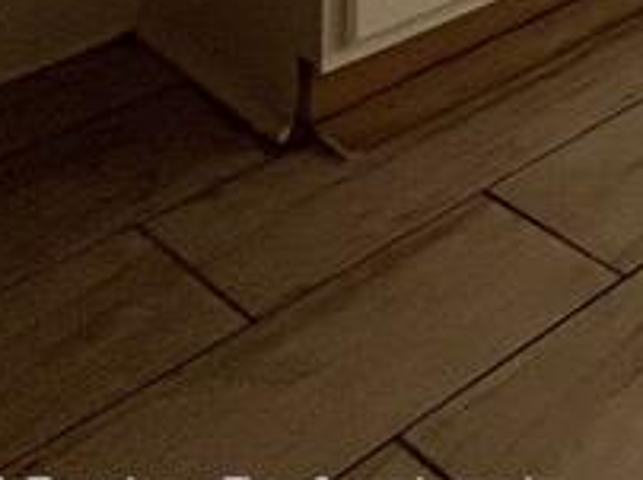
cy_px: -680
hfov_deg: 17.0
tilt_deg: -2.0
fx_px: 1225
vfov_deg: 14.4
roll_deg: -0.6
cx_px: 1410
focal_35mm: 66
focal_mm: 1.57
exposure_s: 1/99
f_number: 1.8
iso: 125
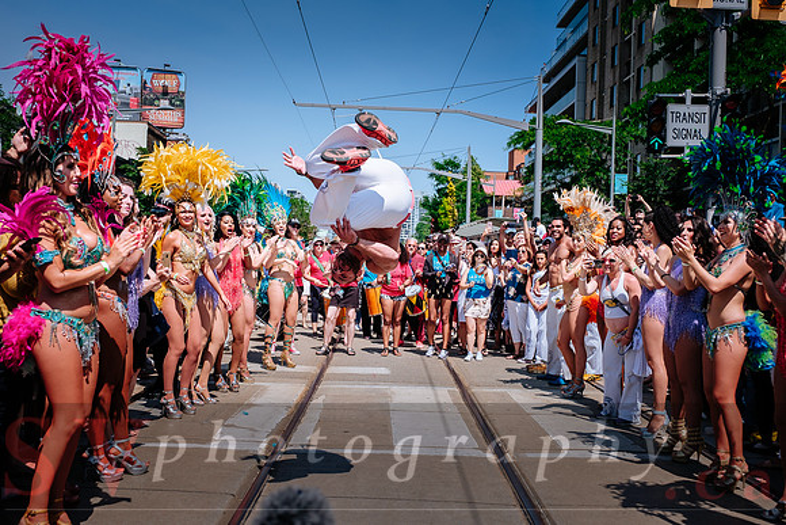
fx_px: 873
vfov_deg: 33.4
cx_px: 393
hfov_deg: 48.4
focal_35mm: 40
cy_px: 262
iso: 320
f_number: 4
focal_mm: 26.6
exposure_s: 1/2000
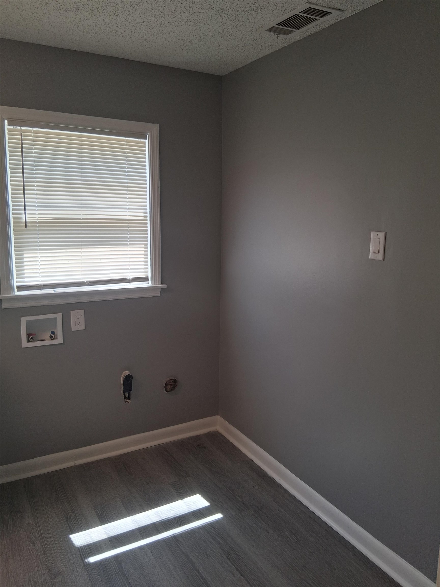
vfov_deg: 67.3
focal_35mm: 26
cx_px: 220
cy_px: 294
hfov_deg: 53.1
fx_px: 441
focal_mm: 3.98
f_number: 1.8
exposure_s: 1/100
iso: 32
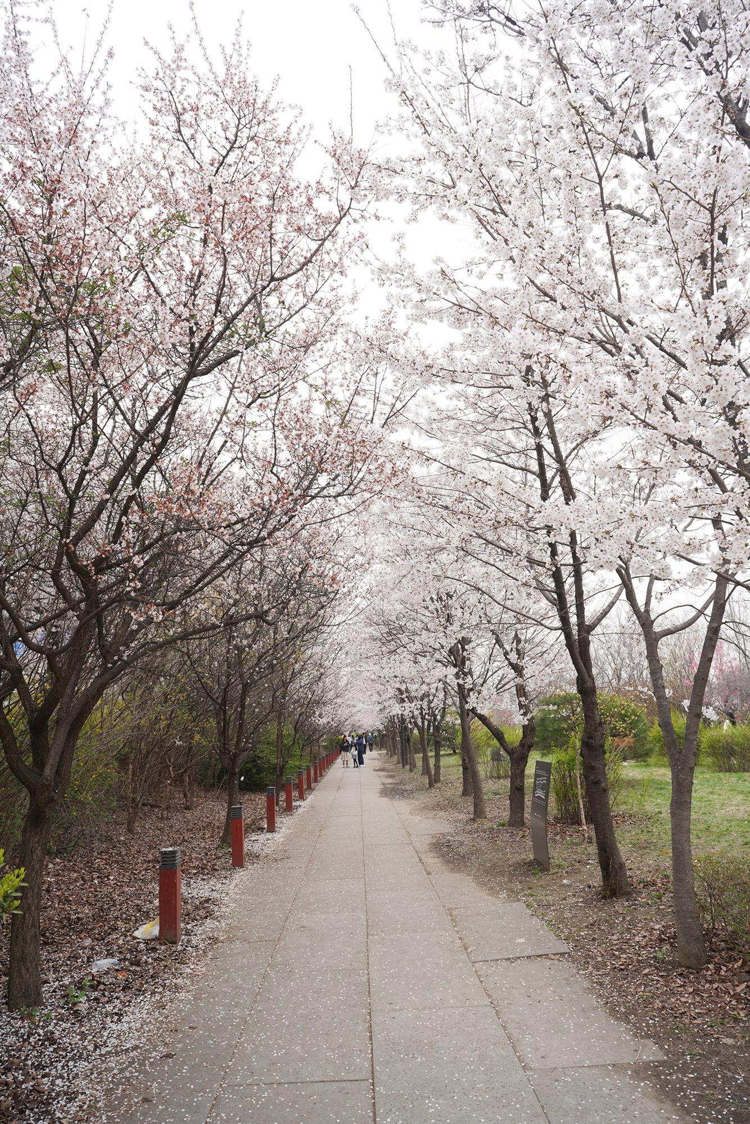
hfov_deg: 53.1
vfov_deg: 73.7
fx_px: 750
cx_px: 375
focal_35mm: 24
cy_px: 562
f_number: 7.1
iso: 100
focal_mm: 24
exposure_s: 1/100
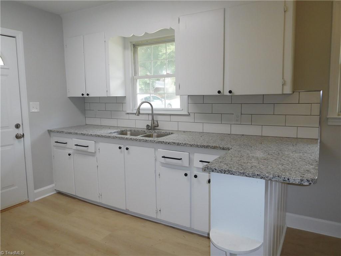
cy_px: 128
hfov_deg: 69.4
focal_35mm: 25
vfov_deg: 54.9
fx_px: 246
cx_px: 170
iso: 125
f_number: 3.4
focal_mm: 4.5
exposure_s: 1/60
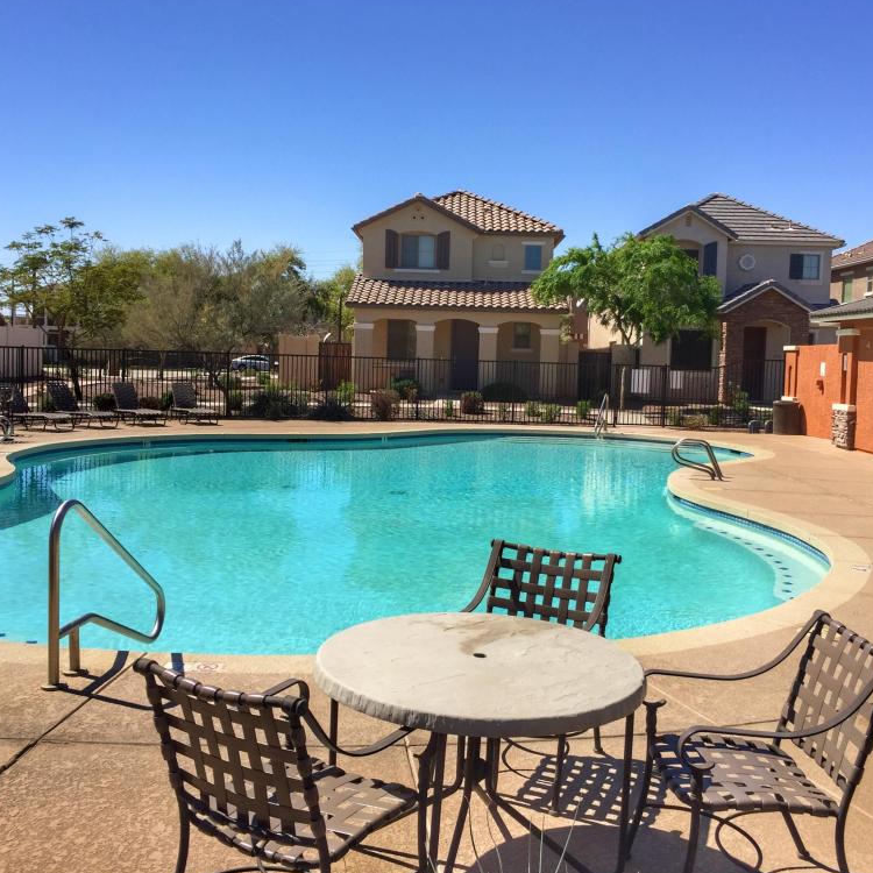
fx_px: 999
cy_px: 434
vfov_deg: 47.2
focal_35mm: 35
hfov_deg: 47.2
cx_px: 475
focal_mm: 4.15
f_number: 2.2
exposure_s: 1/2639
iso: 32
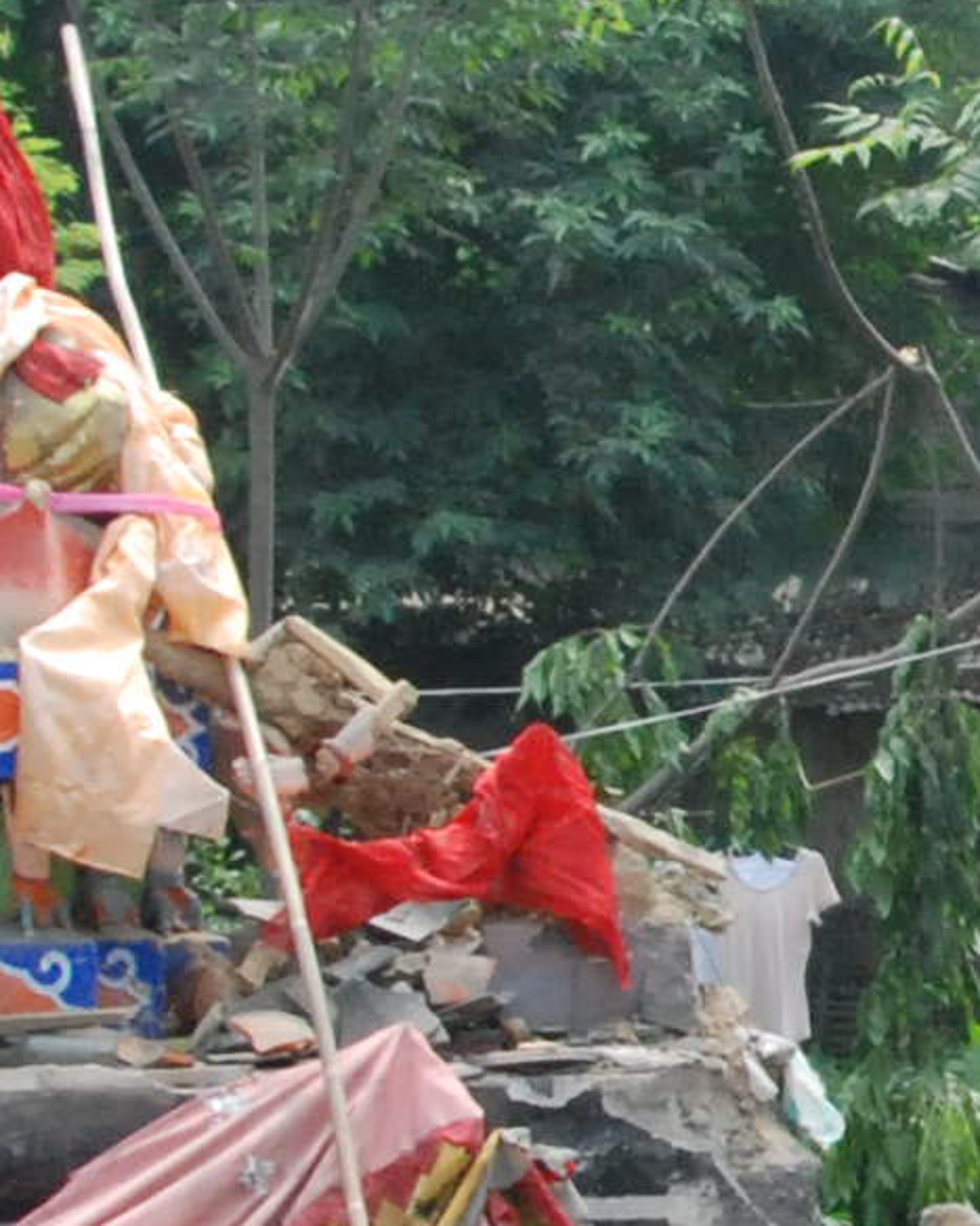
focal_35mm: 243
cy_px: 609
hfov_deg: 6.2
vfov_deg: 8.0
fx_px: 8812
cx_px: 1863
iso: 800
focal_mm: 26
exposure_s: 1/500
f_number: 11
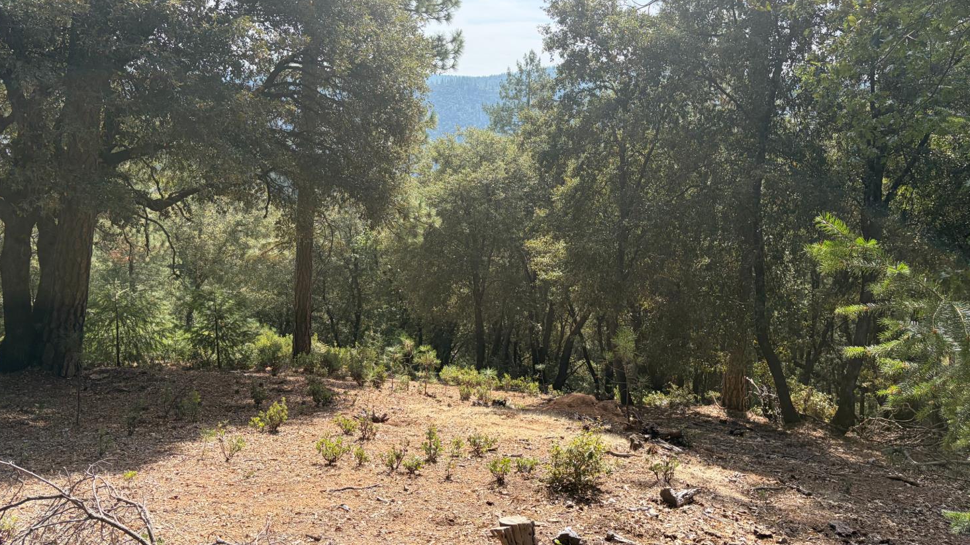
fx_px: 746
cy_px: 197
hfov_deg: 66.1
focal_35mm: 29
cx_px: 477
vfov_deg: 39.8
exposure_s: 1/1587
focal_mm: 5.96
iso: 64
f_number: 1.6
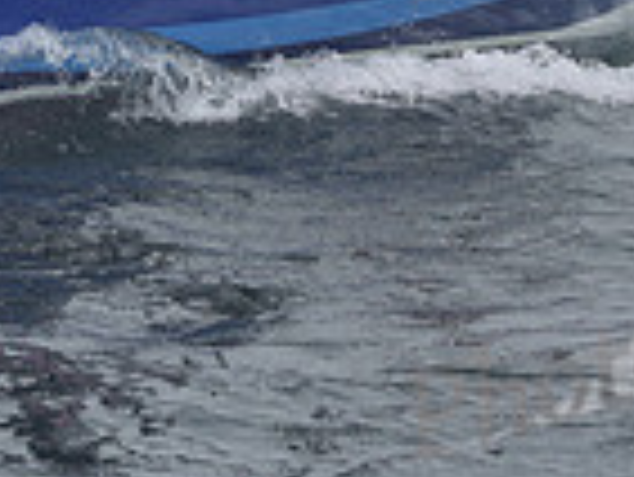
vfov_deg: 4.2
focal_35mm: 356
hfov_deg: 5.6
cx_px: 175
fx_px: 6526
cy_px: -286
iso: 250
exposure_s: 1/800
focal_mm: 90
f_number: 10
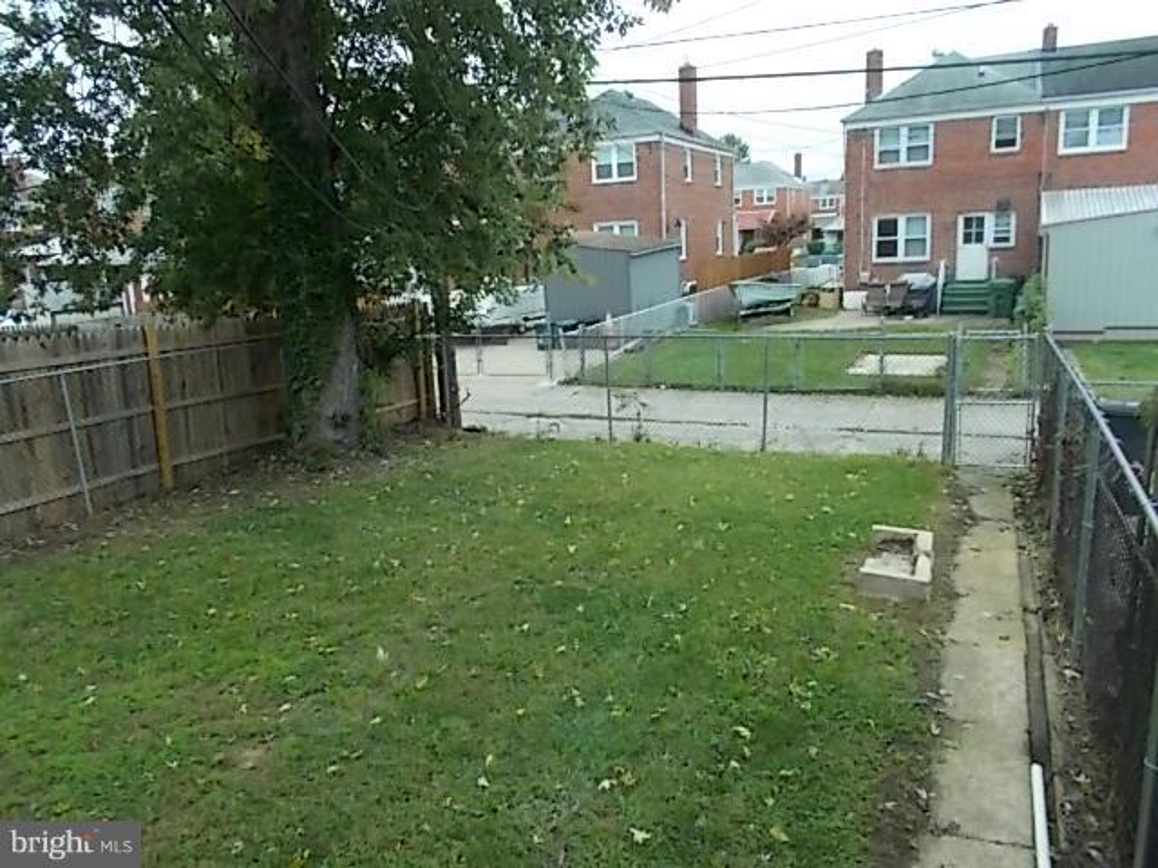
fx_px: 870
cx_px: 579
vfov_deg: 53.1
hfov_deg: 67.3
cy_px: 434
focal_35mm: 26
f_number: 3.2
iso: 80
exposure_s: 1/40
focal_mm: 4.6
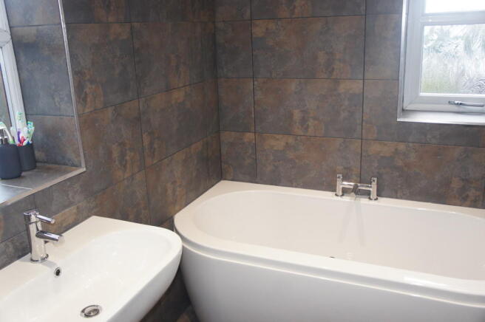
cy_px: 161
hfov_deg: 62.0
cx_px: 242
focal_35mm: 30
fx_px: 404
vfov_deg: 43.5
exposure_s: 1/60
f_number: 4
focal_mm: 20
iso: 800
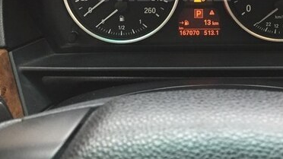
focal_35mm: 56
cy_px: -10
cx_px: 153
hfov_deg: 37.2
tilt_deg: -18.0
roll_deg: +0.8
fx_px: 420
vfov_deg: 20.5
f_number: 2.2
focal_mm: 4.15
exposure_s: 1/33
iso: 200
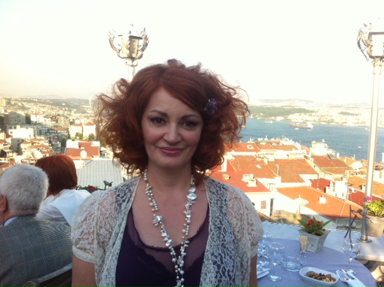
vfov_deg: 40.6
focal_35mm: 35
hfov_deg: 52.7
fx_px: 388
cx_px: 192
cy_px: 144
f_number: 2.8
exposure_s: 1/331
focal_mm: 3.85
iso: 80
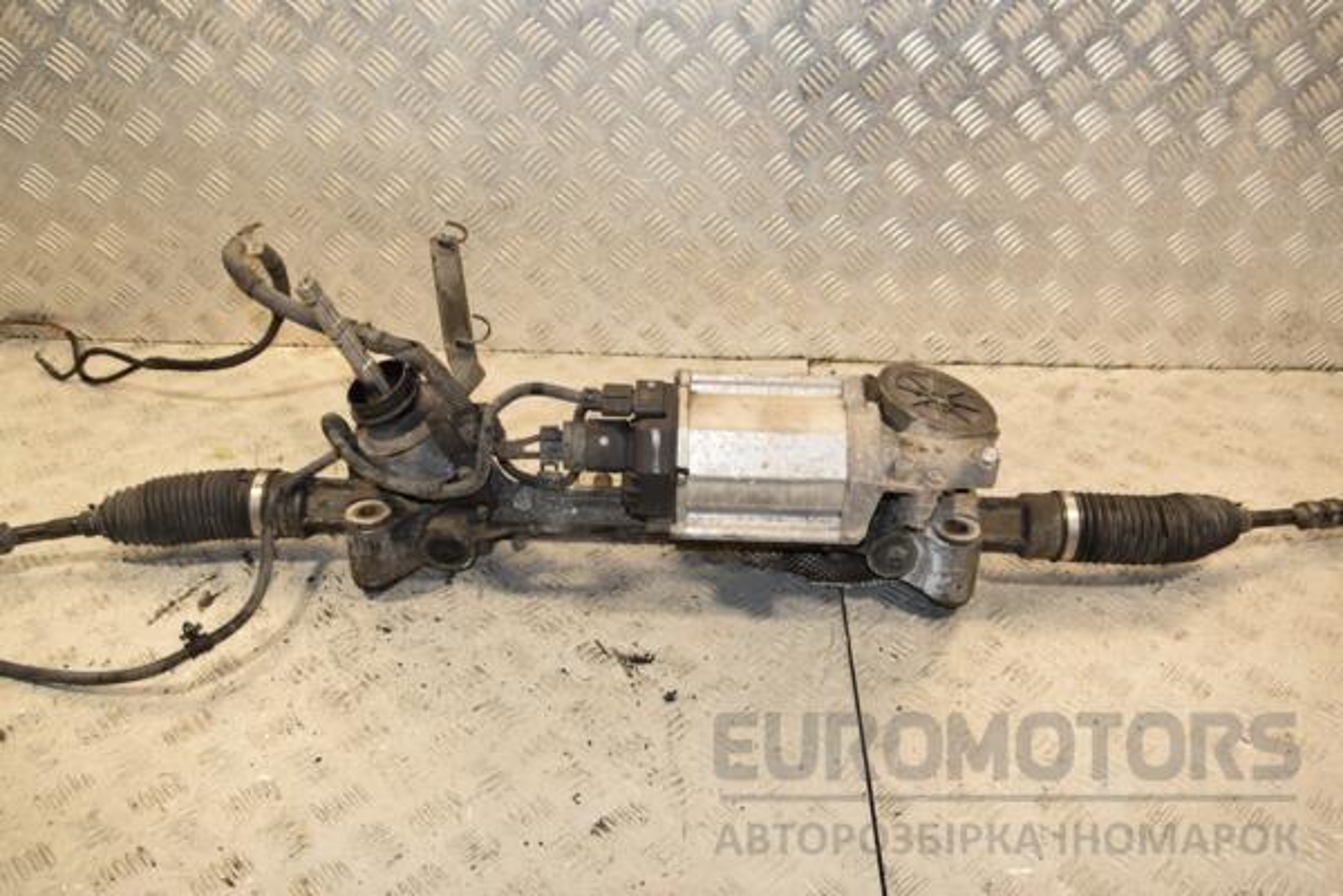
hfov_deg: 57.2
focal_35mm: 33
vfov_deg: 40.0
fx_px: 1231
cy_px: 448
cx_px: 672
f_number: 7.1
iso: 800
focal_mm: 22
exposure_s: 1/200
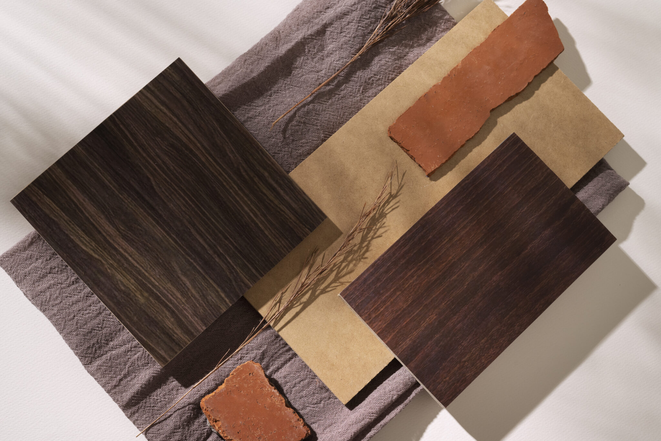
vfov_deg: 27.0
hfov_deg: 39.6
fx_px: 918
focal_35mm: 50
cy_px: 220
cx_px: 330
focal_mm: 50
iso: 320
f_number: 11
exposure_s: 1/125
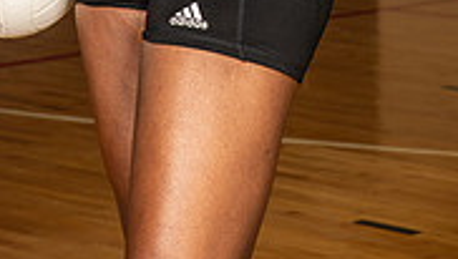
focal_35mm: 181
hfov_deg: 11.9
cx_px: 174
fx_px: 2201
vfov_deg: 6.5
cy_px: -297
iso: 320
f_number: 7.1
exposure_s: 1/250
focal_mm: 70
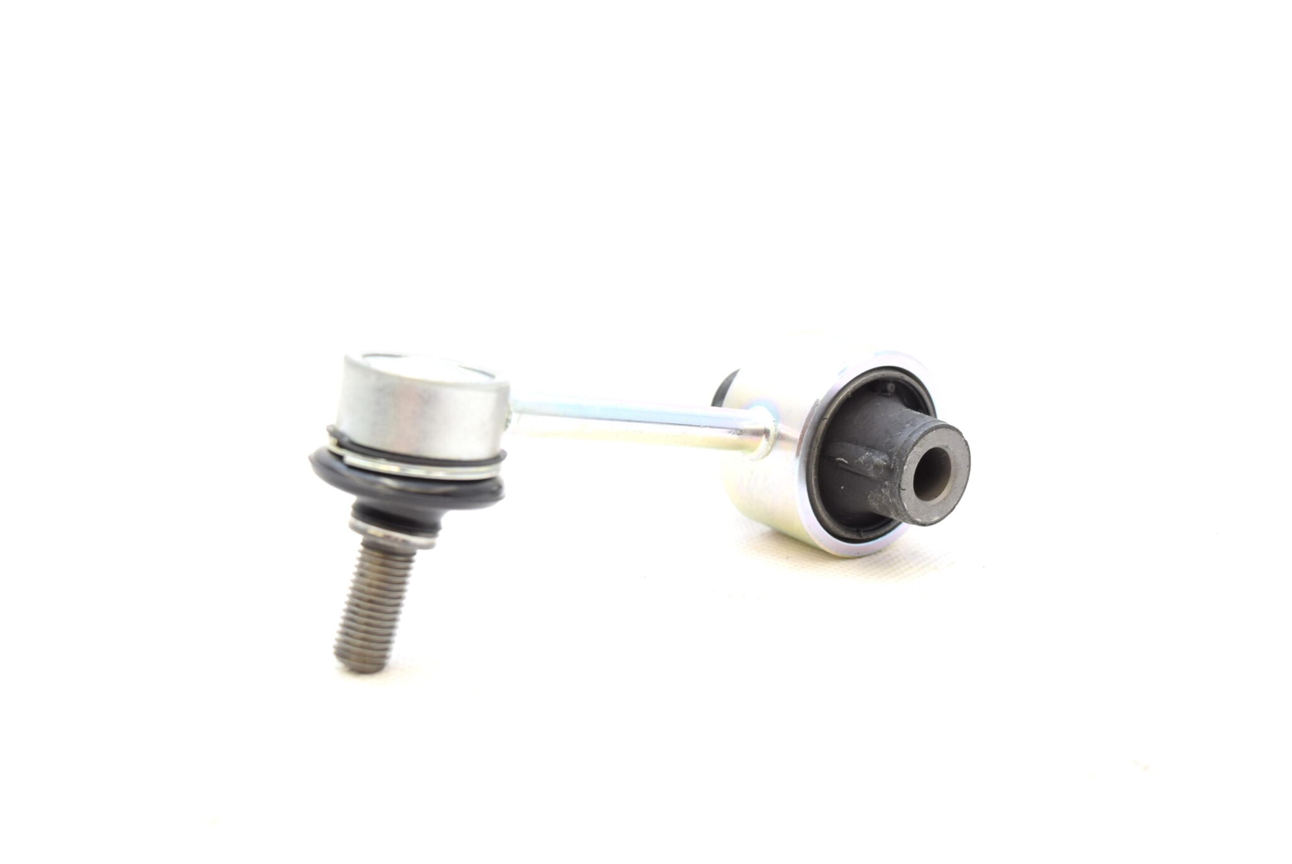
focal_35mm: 45
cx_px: 646
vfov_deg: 29.9
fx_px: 1616
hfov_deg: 43.6
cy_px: 432
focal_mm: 30
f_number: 6.3
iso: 400
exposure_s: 1/160
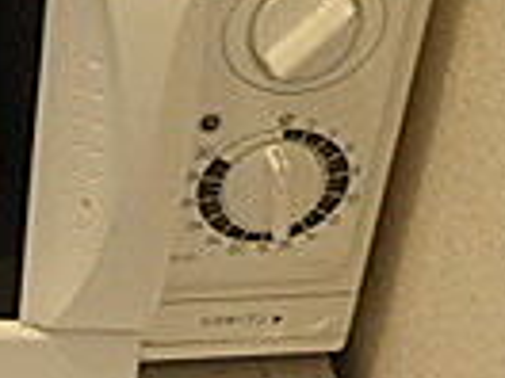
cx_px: -80
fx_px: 1765
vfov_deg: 11.8
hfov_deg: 15.7
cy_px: 531
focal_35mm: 121
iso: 200
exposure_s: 1/30
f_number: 2
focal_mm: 4.5
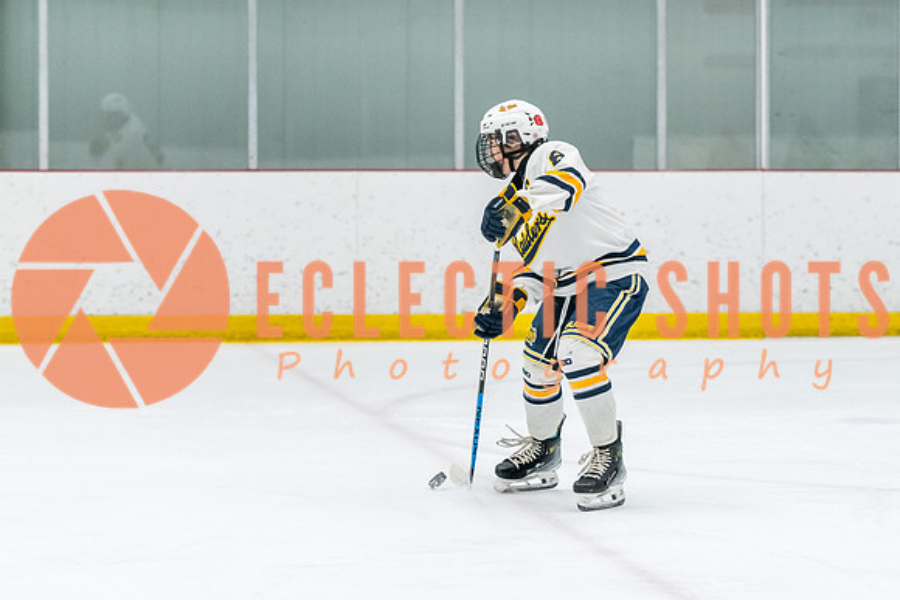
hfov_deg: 11.5
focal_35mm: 178
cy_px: 297
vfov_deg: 7.7
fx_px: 4448
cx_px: 587
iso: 3200
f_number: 2.8
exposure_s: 1/800
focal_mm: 112
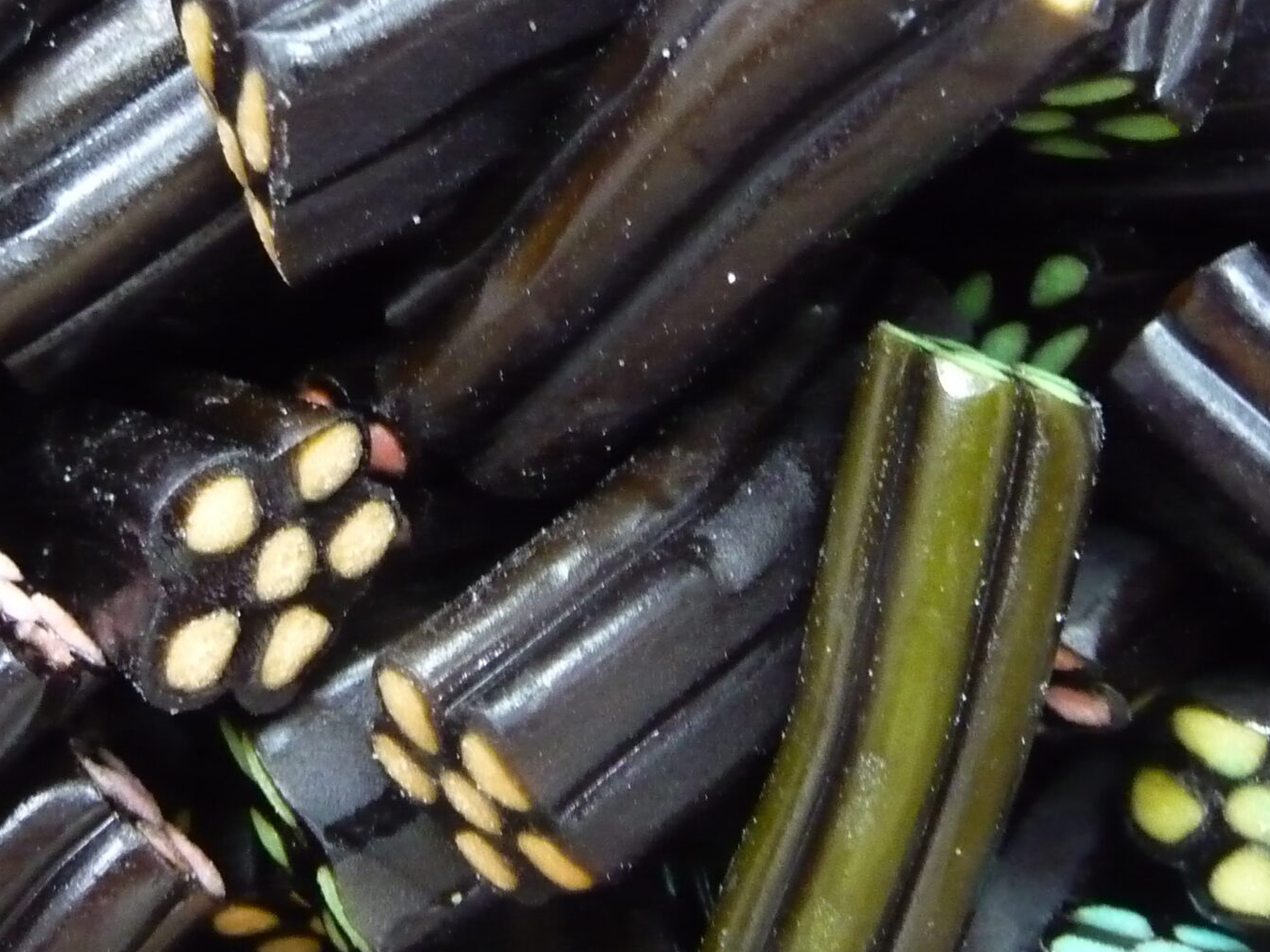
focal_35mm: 53
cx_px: 588
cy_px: 491
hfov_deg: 36.2
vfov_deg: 27.5
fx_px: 1944
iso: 800
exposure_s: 1/15
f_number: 3.3
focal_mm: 4.7
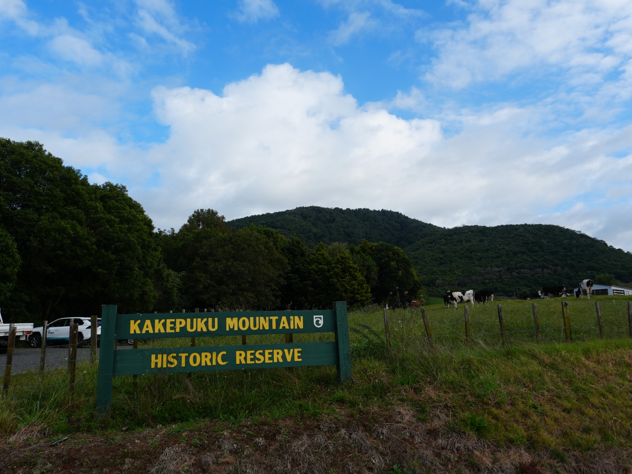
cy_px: 237
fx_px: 475
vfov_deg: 53.1
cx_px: 313
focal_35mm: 26
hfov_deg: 67.3
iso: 100
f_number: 5
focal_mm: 16
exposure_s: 1/500
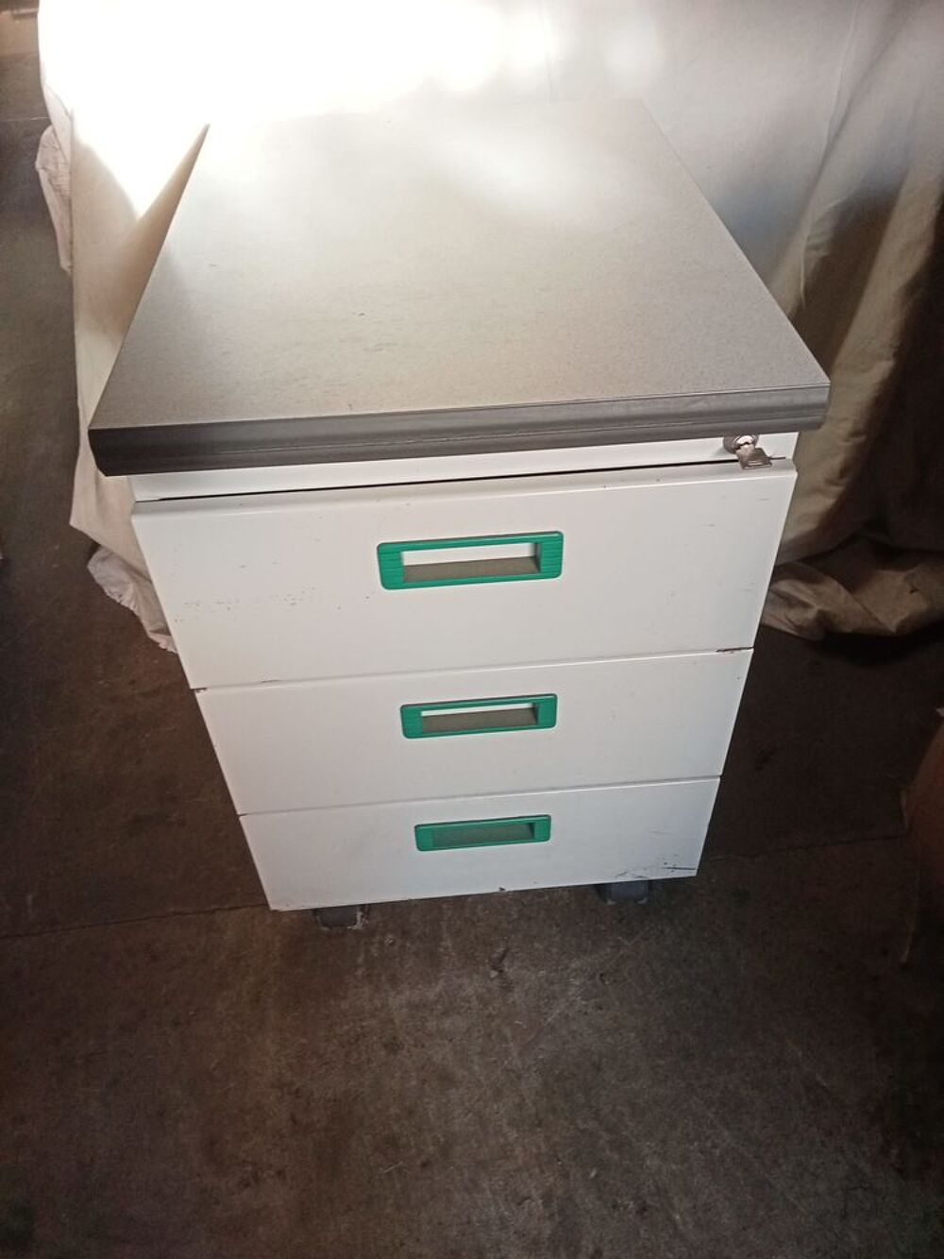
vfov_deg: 63.4
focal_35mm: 28
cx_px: 472
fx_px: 1018
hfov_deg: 49.8
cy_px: 630
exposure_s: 1/100
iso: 158
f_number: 2.2
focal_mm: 3.46
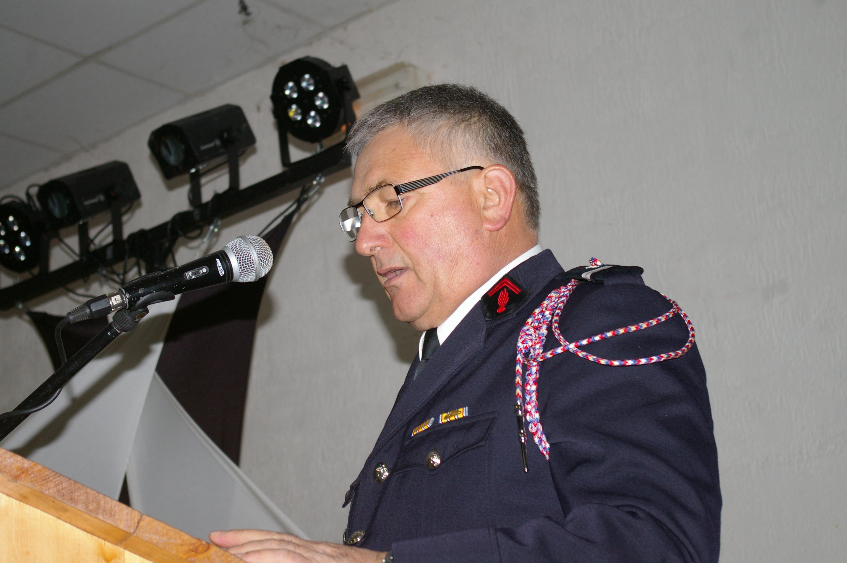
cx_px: 424
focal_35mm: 68
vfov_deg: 20.1
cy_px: 282
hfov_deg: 29.9
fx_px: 1587
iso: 400
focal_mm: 45
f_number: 5.6
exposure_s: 1/60
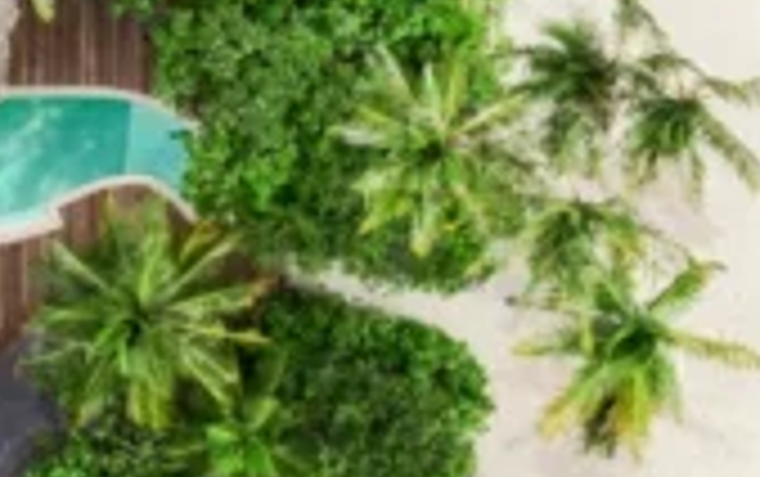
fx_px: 3587
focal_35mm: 173
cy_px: 135
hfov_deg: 11.8
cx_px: 926
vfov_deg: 7.6
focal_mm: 10.26
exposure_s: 1/160
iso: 100
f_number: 6.3
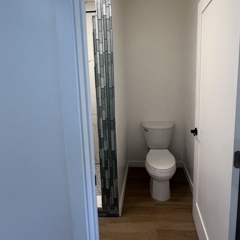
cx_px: 136
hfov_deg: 80.3
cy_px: 93
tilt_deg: -6.4
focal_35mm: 18
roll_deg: +1.0
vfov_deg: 79.5
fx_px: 141
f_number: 1.8
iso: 200
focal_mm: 1.57
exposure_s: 1/60
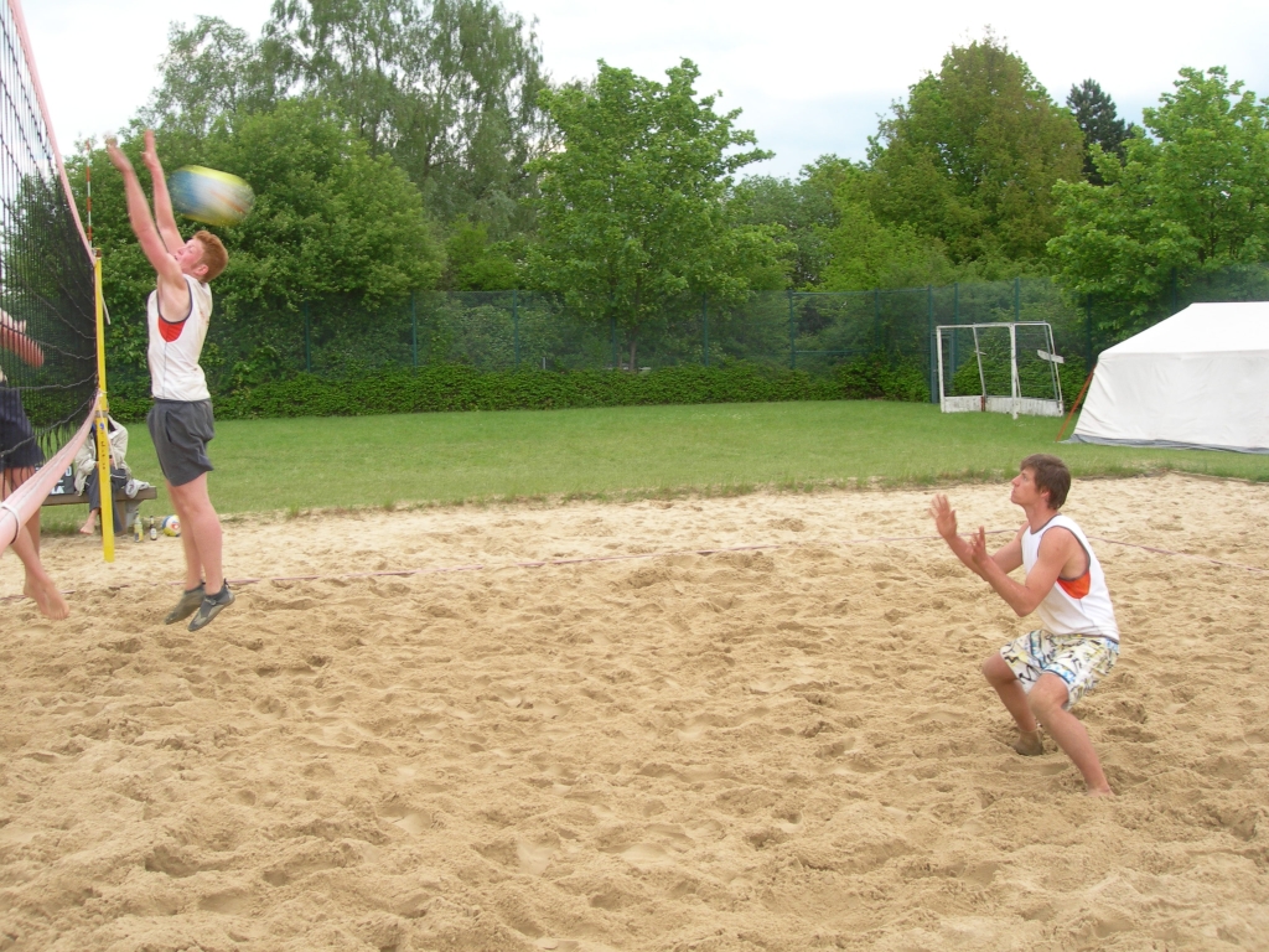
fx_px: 1393
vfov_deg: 37.7
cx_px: 634
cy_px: 476
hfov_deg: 49.0
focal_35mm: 38
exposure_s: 1/75.6
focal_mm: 7.8
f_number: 4.8
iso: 50
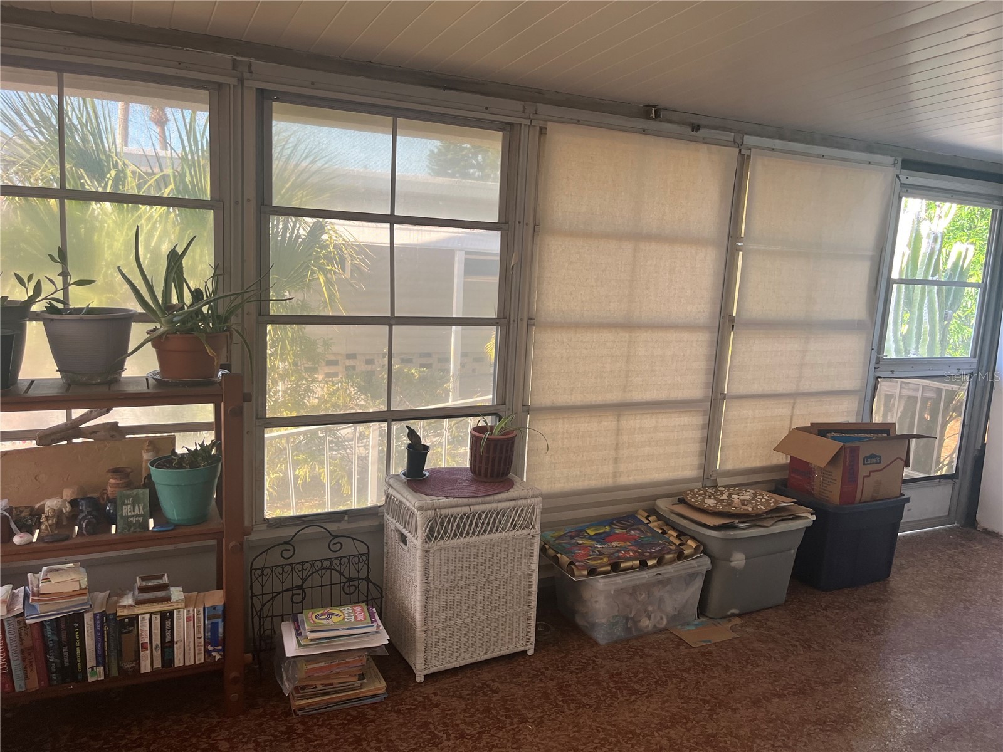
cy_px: 376
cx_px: 502
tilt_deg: -8.6
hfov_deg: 67.3
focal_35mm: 26
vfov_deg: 53.1
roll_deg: -3.2
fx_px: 753
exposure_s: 1/121
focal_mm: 5.1
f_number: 1.6
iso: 100
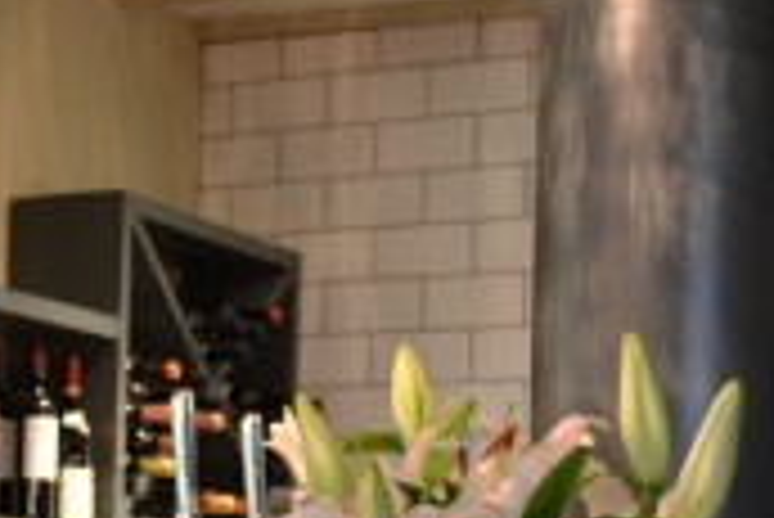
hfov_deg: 15.2
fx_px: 2786
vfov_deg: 10.3
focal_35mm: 129
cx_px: -198
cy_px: 741
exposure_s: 1/15
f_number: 4.5
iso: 800
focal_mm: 29
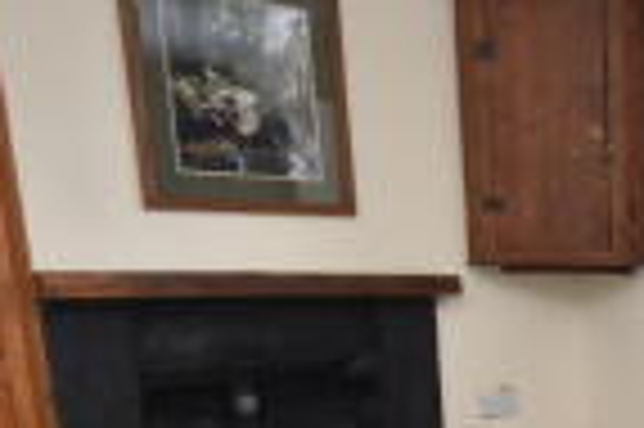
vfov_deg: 25.2
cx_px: 743
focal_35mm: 50
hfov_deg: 33.4
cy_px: 462
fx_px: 893
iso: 320
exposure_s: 1/60
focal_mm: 10
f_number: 4
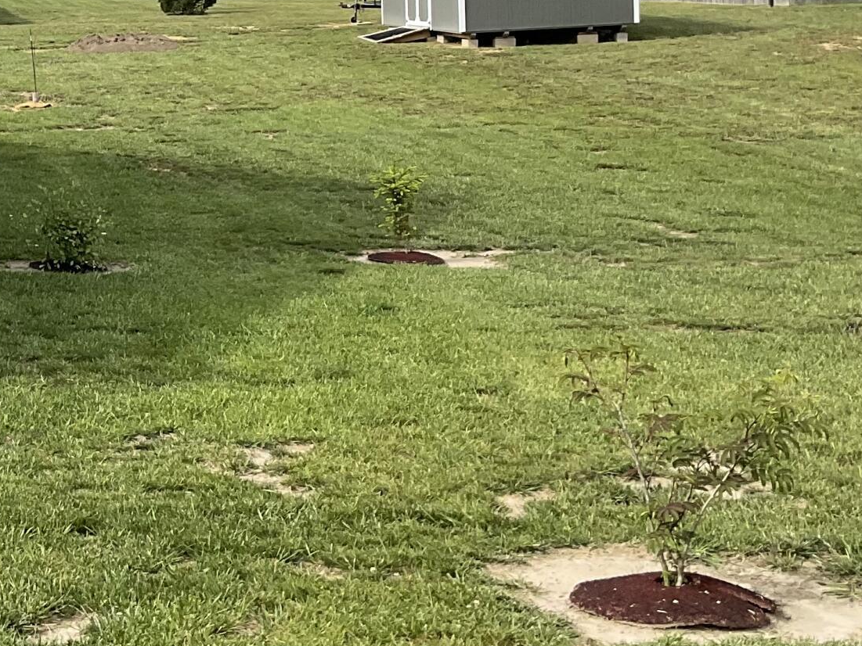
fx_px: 1967
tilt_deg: -5.0
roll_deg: +3.2
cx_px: -52
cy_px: 124
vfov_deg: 18.5
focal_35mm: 79
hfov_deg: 23.4
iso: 16
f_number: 1.8
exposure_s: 1/1675
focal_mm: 3
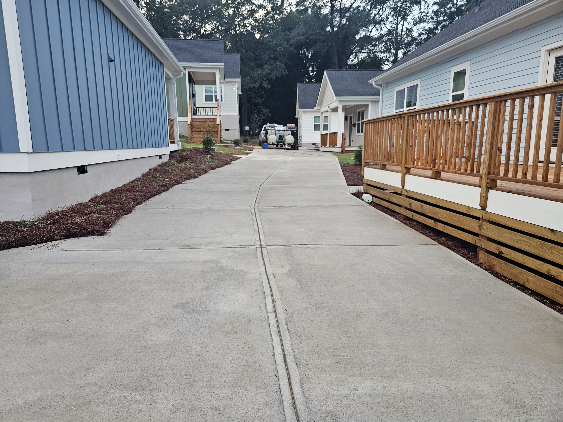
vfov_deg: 58.9
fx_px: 374
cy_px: 211
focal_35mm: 23
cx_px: 282
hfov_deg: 73.9
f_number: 1.7
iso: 125
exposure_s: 1/180
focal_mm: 6.3
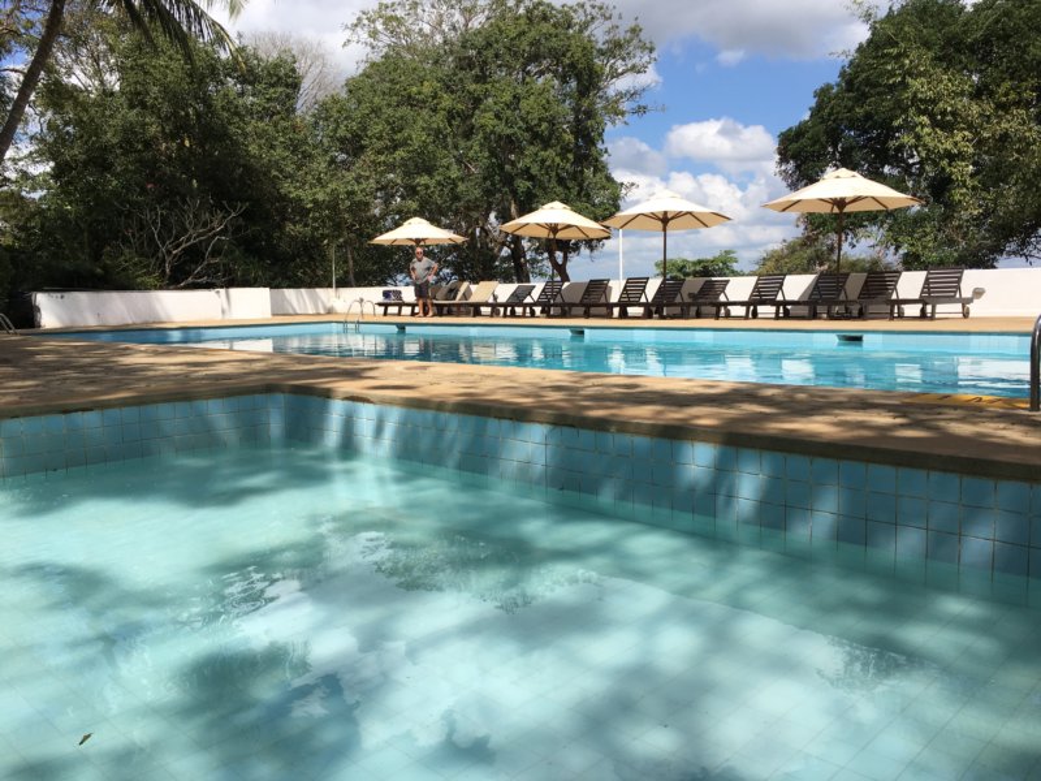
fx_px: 872
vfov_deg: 48.2
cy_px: 390
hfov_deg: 61.7
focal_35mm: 29
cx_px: 520
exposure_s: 1/1876
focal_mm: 4.15
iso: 25
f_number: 2.2
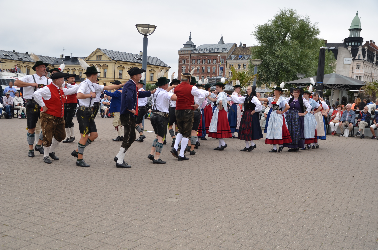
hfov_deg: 49.6
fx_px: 409
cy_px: 125
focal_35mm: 39
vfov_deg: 34.1
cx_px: 189
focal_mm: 26
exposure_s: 1/250
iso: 100
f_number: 5.6
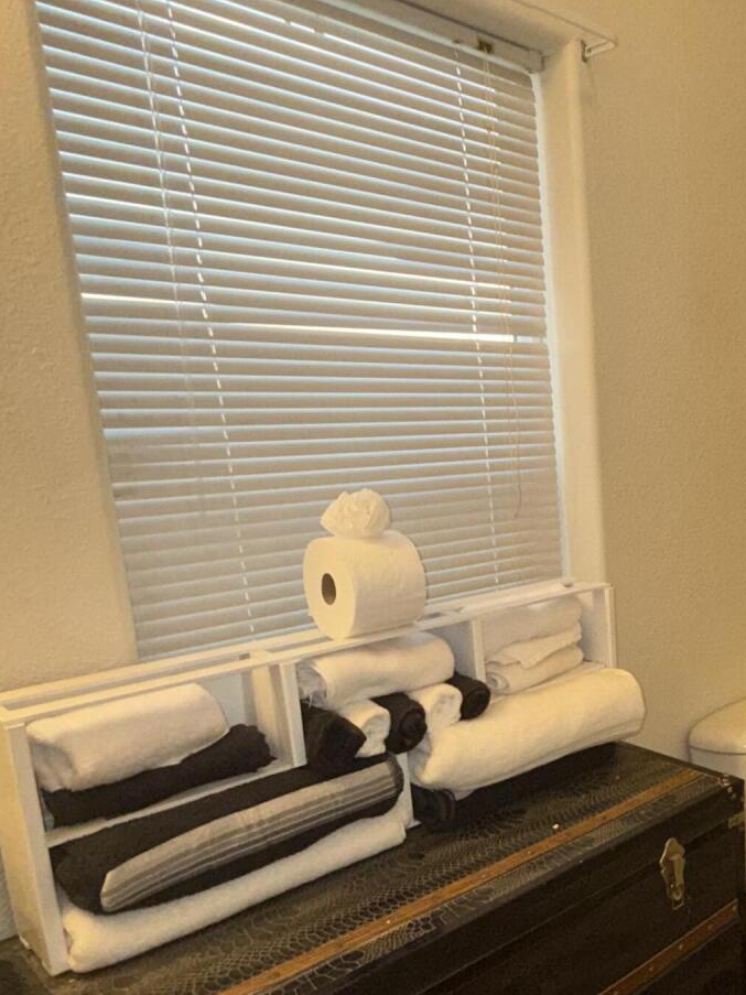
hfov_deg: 38.7
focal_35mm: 31
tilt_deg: -9.5
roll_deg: +0.4
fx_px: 891
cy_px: 581
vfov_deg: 58.0
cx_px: 792
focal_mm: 2.22
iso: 80
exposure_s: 1/68
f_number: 2.2
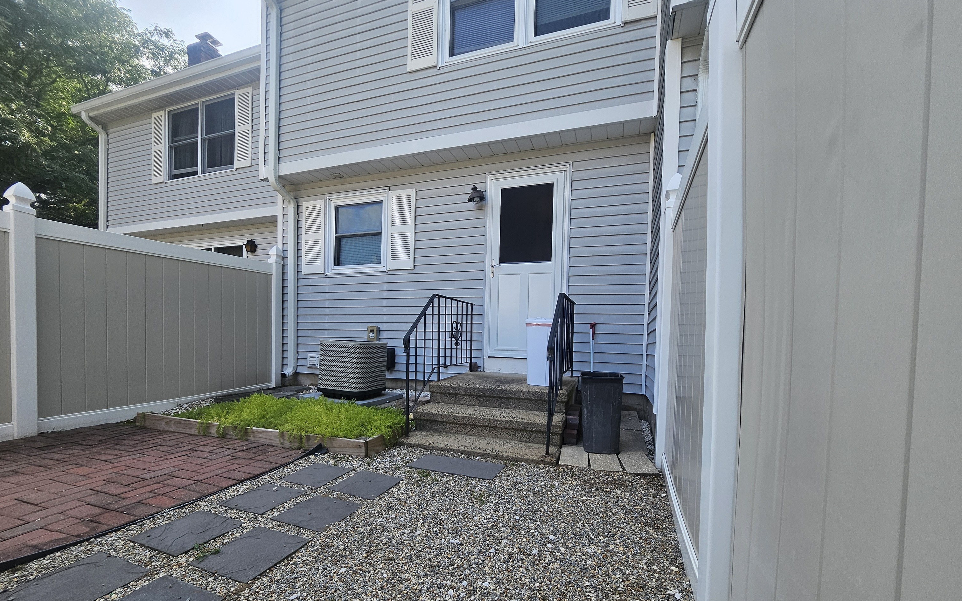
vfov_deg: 78.1
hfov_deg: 105.3
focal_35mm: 14
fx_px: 367
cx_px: 486
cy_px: 345
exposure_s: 1/276
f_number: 2.2
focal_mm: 1.7
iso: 32
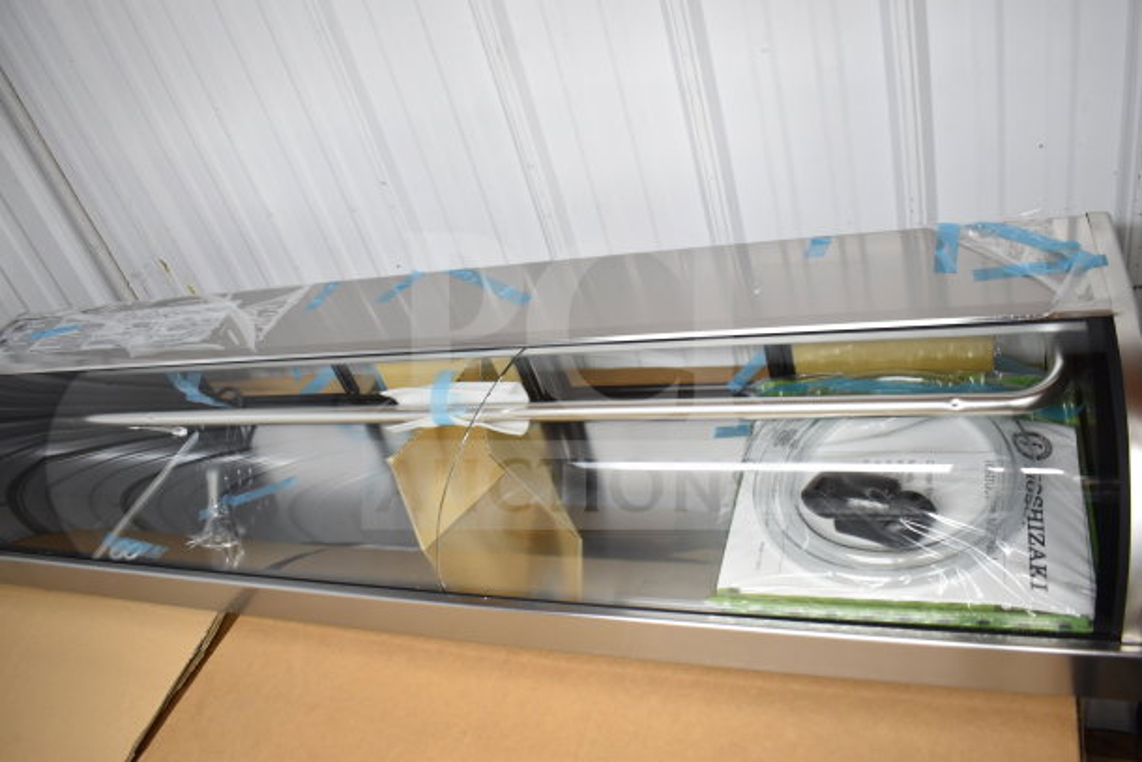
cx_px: 571
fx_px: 857
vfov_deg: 48.0
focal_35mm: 27
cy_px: 381
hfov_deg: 67.4
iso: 560
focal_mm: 18
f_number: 3.5
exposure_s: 1/30
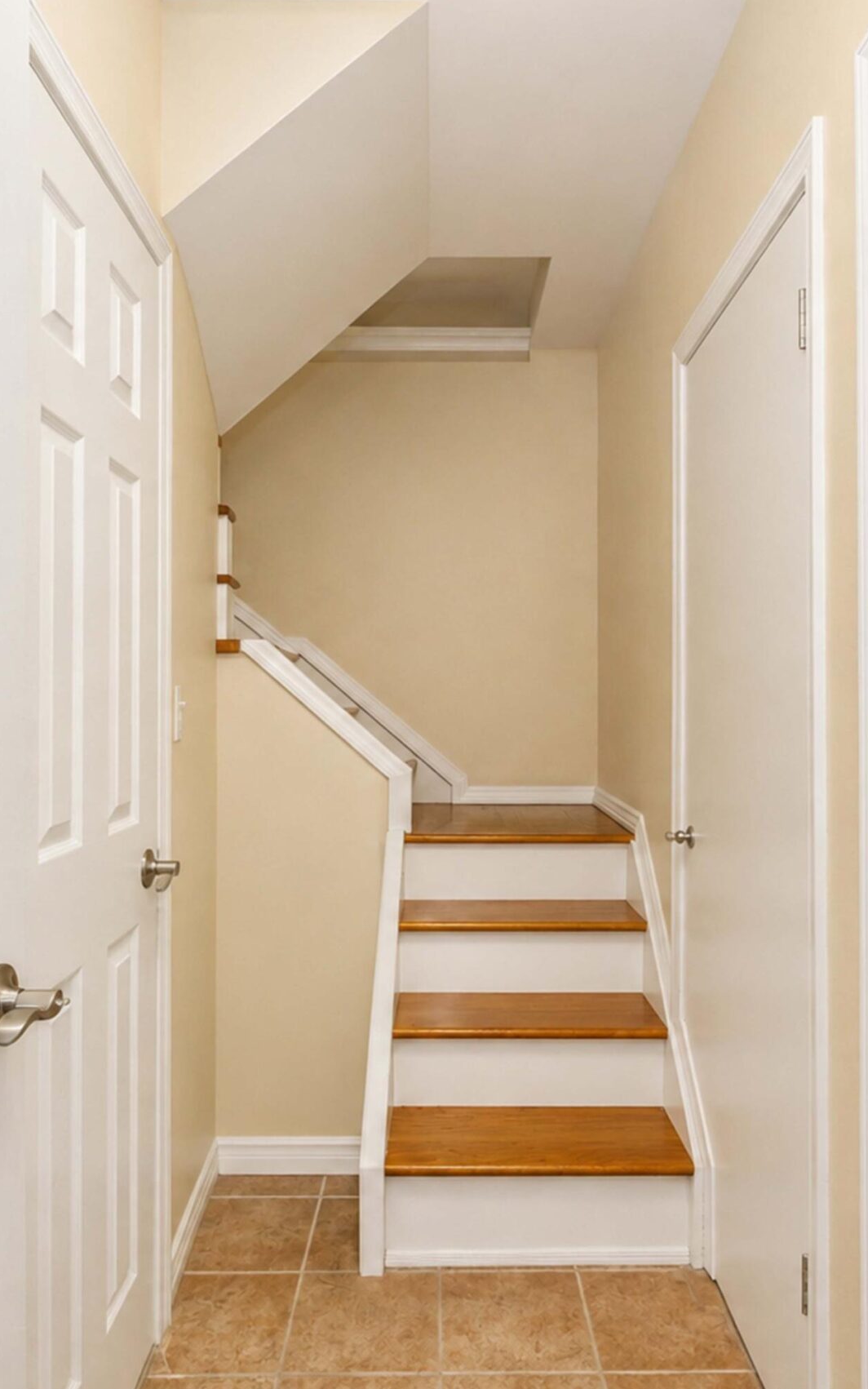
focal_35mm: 23
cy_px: 694
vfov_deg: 77.2
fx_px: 870
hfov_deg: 53.0
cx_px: 441
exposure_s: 1/60
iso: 1000
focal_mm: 10
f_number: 8
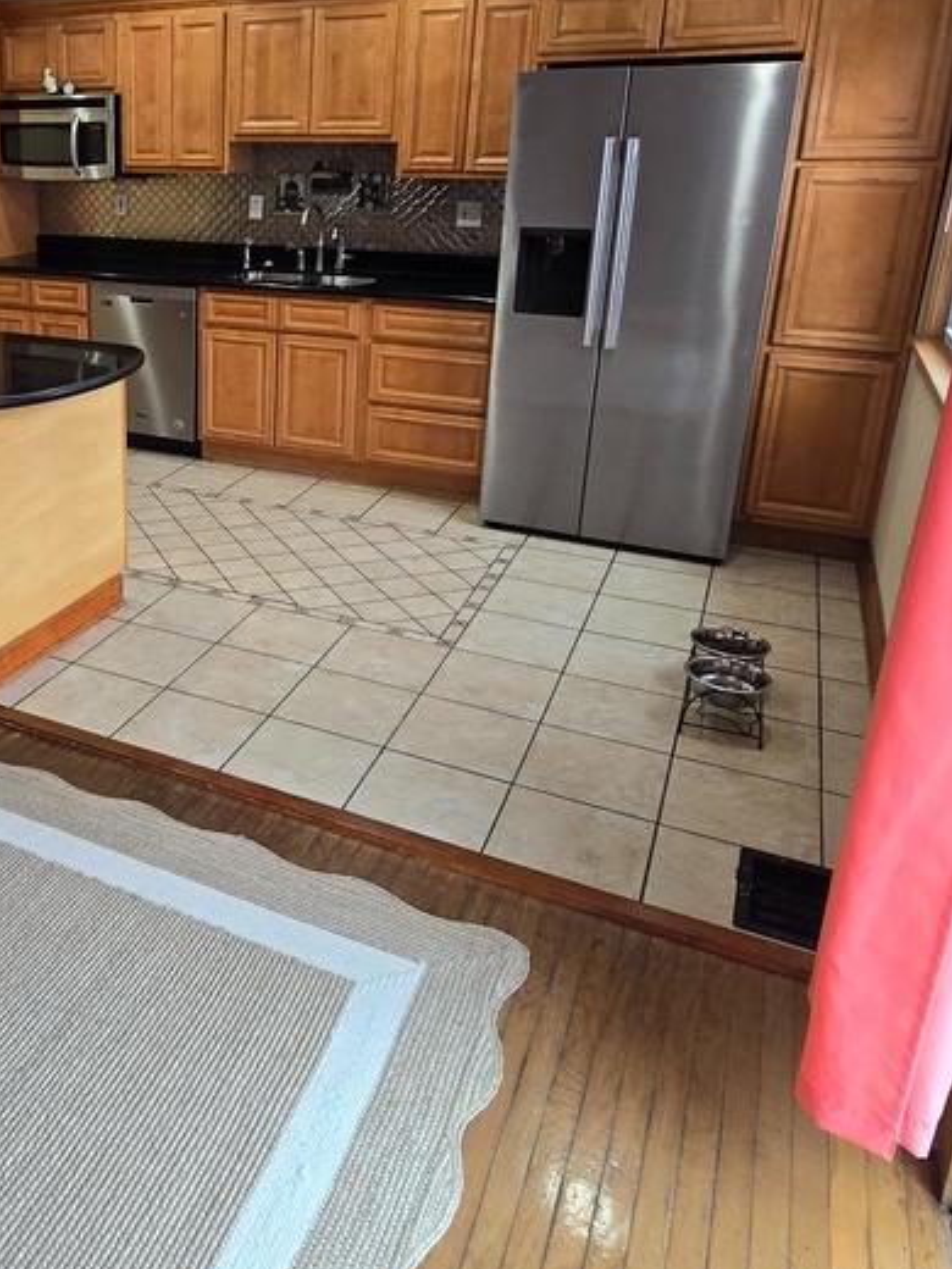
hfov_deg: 47.6
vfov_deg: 64.4
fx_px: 990
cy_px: 476
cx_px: 149
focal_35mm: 27
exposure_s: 1/60
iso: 80
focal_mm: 2.2
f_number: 2.2
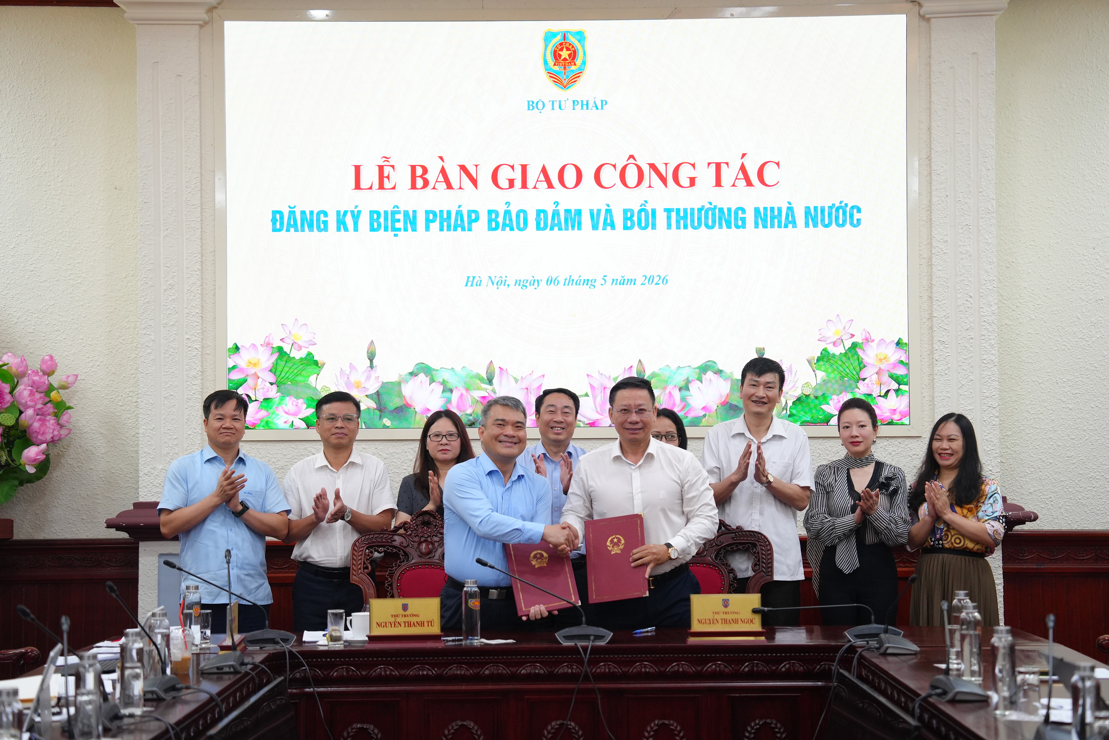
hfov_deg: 28.8
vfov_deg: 19.5
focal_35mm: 70
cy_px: 370
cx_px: 554
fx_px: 2156
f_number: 2.8
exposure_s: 1/400
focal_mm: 70
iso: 2000
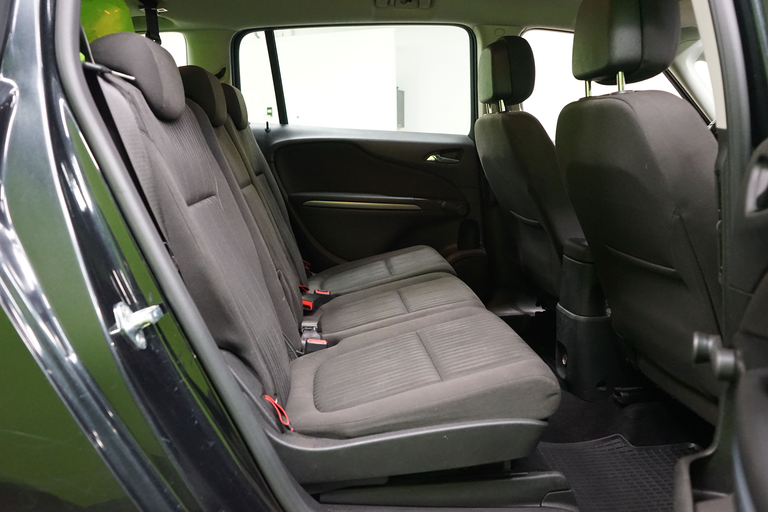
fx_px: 597
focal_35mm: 28
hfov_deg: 65.5
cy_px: 256
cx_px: 384
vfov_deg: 46.4
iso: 5000
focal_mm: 28
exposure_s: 1/50
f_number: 5
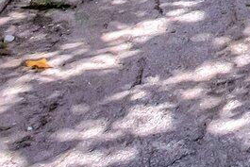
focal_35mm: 116
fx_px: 806
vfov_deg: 9.1
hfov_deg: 11.7
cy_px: -362
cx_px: 709
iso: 1100
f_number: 8
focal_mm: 10
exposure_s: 1/2000
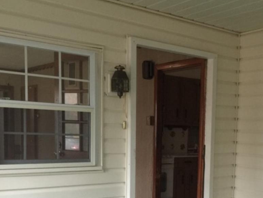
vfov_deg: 26.1
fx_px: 410
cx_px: 201
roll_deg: -1.5
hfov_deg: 34.7
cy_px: 179
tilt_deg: -7.0
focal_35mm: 54
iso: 64
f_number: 2.2
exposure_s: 1/4
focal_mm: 4.15
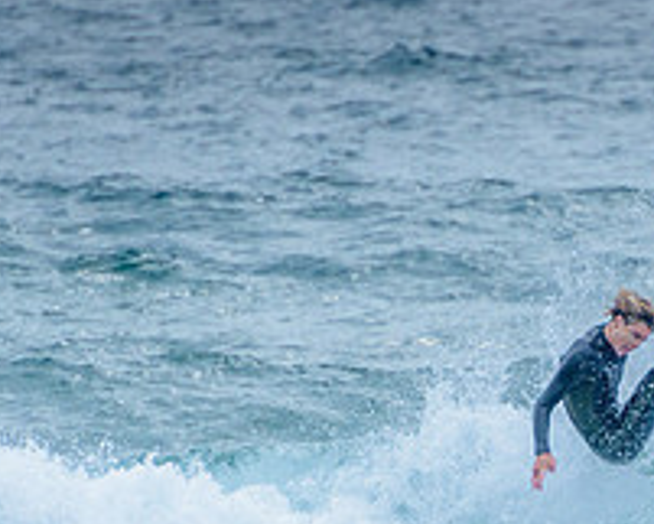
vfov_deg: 1.2
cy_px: 487
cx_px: 740
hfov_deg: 1.5
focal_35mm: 1325
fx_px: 25659
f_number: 6.3
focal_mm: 400
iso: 500
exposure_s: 1/1600
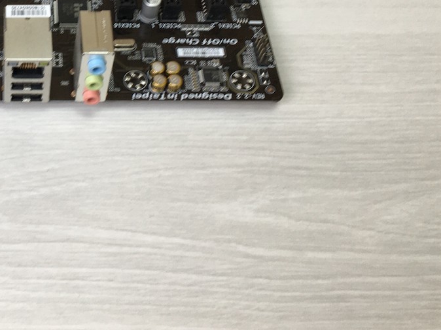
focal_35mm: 62
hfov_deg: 29.5
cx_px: 16
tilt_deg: -51.3
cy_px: 8
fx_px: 790
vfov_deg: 22.8
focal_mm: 4.15
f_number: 2.2
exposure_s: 1/50
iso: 32
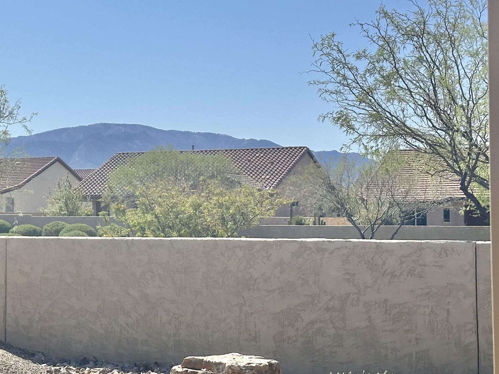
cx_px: 92
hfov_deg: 24.0
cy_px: 164
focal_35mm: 80
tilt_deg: +1.7
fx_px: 1153
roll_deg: +0.0
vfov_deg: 18.4
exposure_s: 1/7092
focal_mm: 6.86
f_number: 1.78
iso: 64
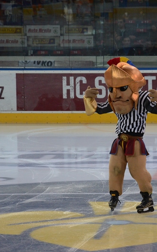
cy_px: 126
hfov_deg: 5.4
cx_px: 118
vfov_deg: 8.6
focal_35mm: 243
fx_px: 1662
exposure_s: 1/400
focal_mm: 105
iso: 2000
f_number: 5.6
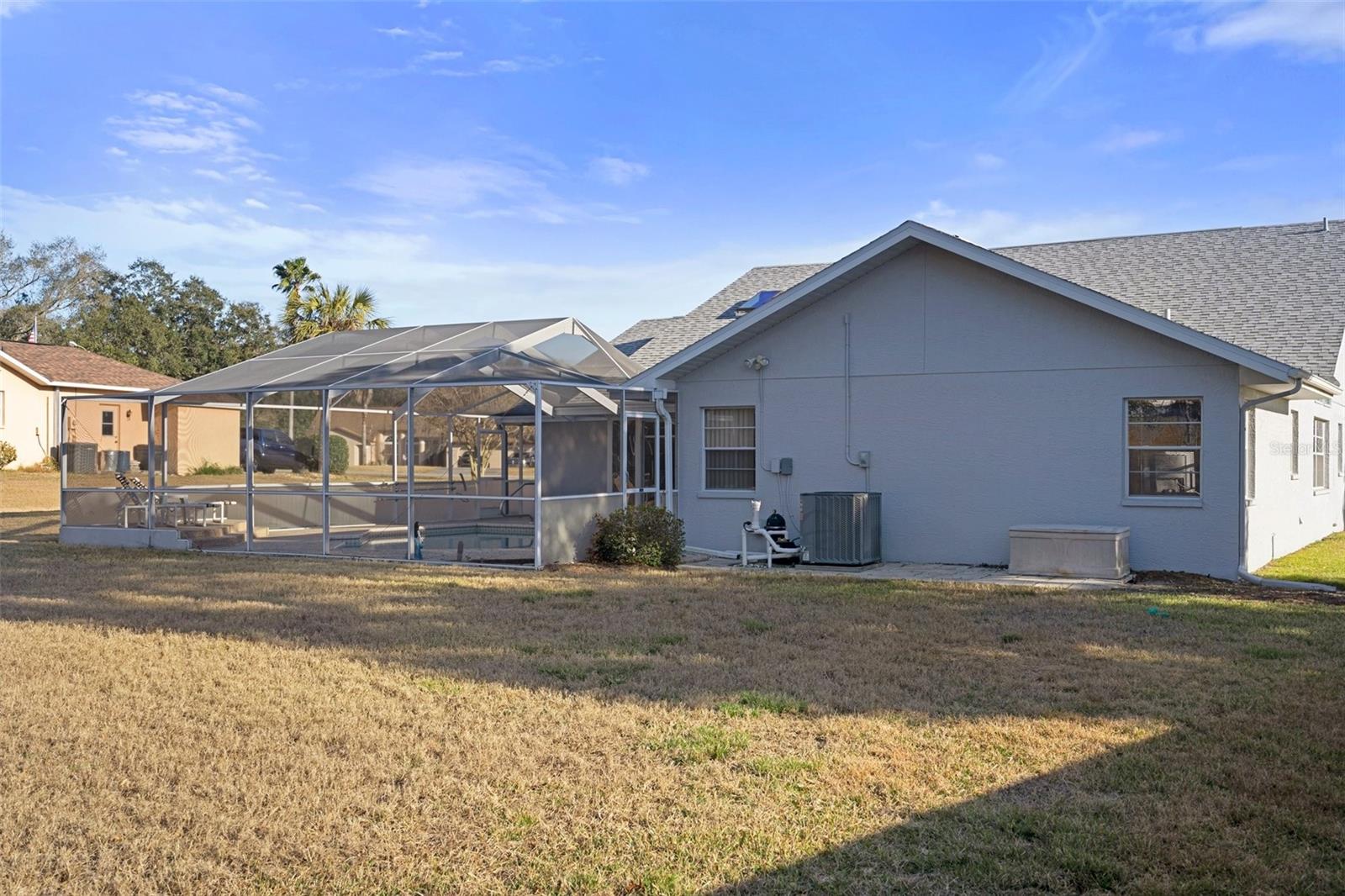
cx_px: 672
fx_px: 1307
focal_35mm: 35
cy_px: 448
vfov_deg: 37.8
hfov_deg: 54.4
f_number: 8
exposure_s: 1/100
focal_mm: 35
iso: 320
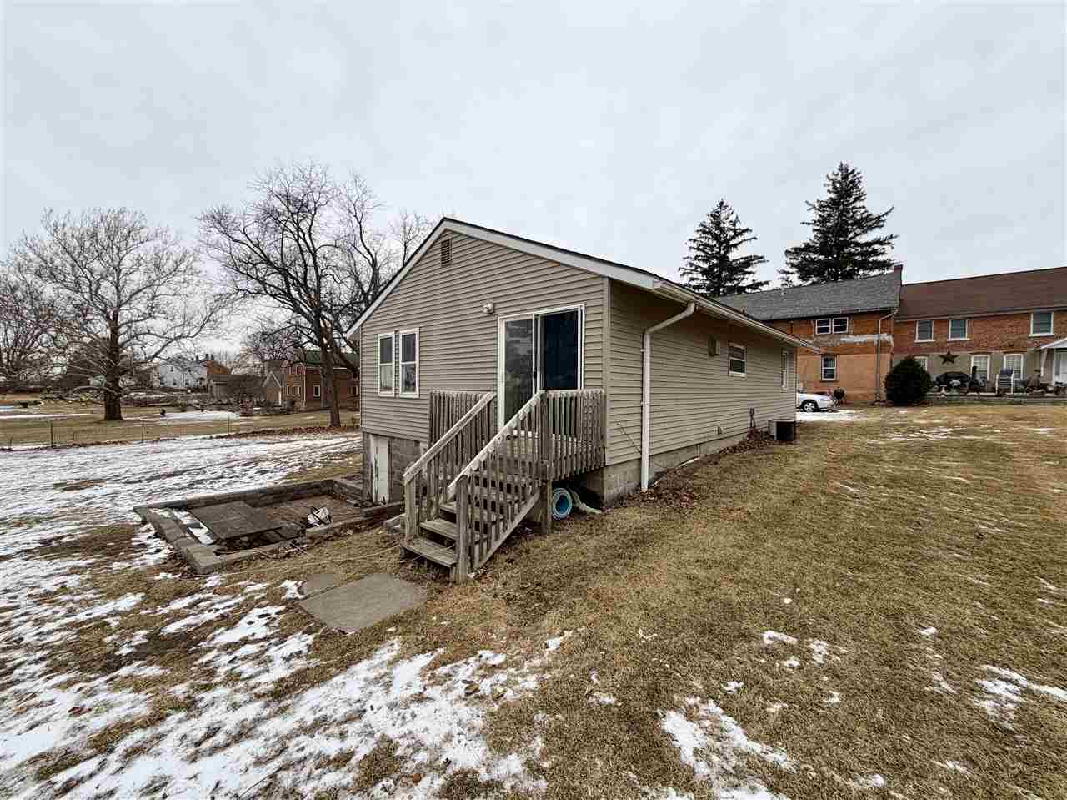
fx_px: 431
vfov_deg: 85.6
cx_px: 534
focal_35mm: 14
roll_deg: -1.3
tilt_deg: +1.4
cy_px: 400
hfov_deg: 102.1
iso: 40
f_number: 2.2
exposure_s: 1/742
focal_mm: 2.22
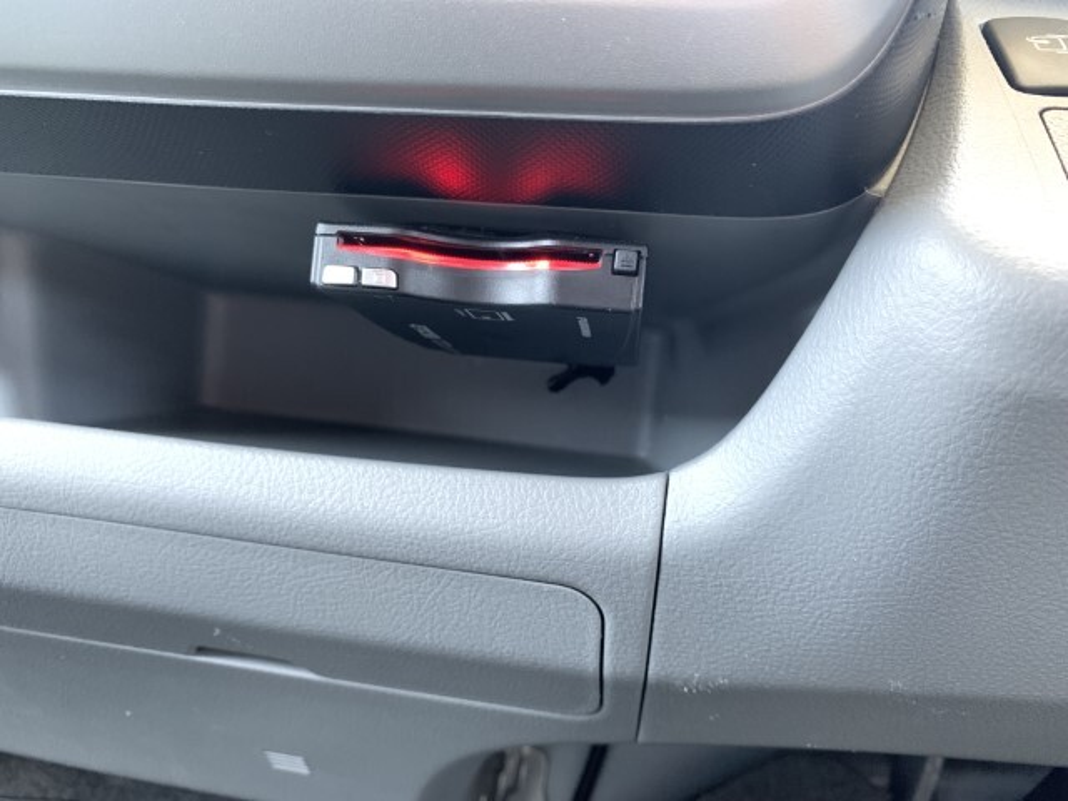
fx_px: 802
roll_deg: -5.4
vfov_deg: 53.1
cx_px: 534
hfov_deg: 67.3
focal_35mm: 26
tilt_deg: -13.6
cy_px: 400
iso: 400
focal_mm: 4.25
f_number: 1.8
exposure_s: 1/31
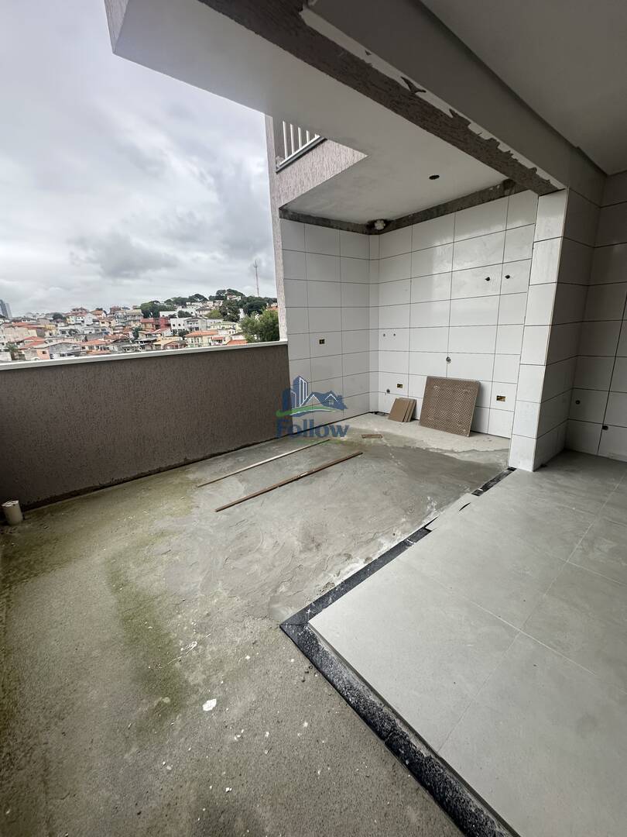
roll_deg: +2.9
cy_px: 418
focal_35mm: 14
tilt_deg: -14.2
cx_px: 314
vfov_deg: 102.1
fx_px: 338
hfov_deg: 85.7
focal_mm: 2.22
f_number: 2.2
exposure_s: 1/99
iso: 64
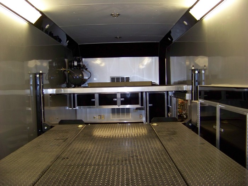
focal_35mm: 36
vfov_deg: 39.7
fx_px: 258
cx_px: 124
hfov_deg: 51.4
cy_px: 93
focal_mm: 5.85
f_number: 2.8
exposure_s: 1/30
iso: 200
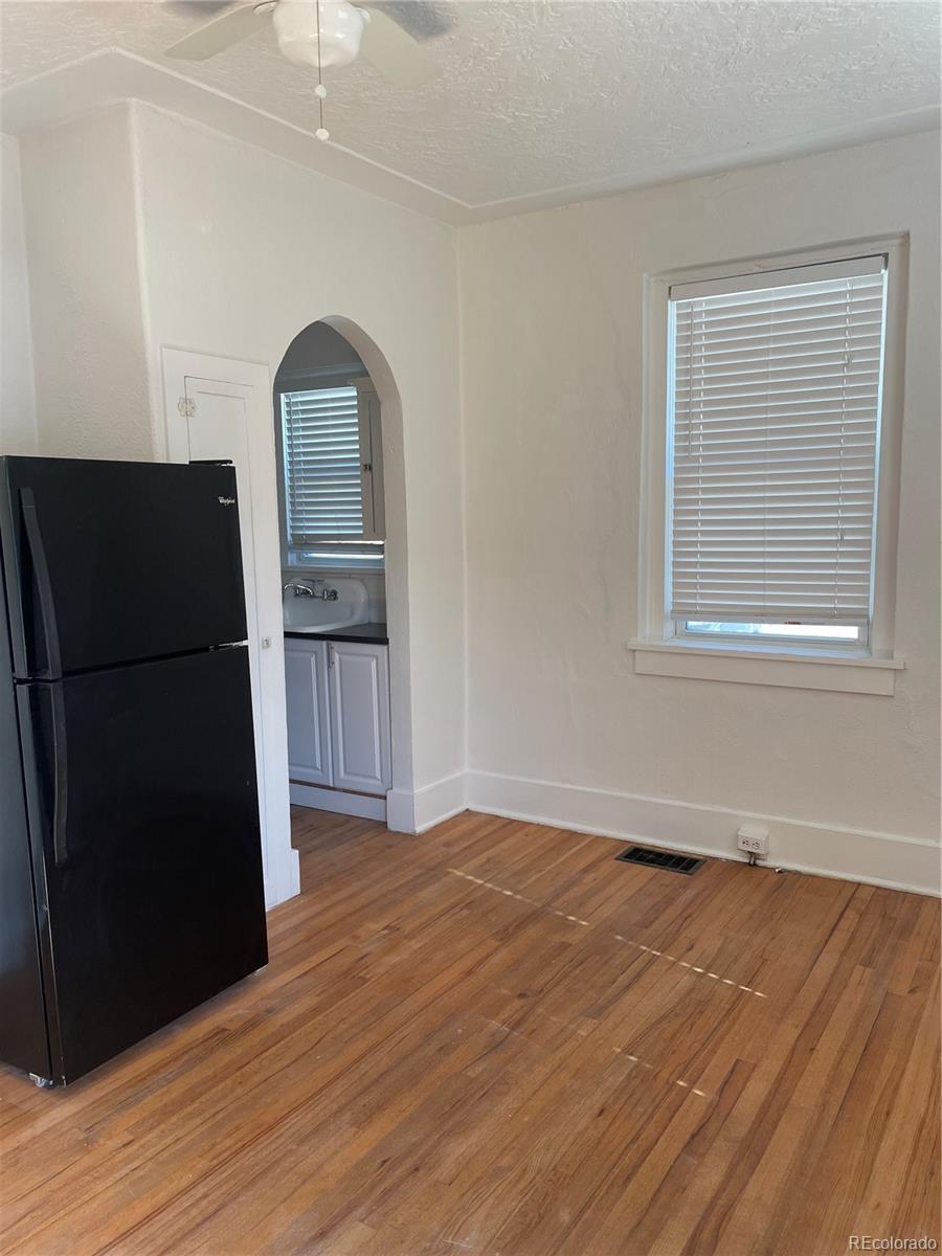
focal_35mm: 26
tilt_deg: -7.5
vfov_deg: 67.3
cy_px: 628
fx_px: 943
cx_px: 471
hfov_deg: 53.1
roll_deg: +1.5
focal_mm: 4.2
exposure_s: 1/121
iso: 80
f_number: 1.6
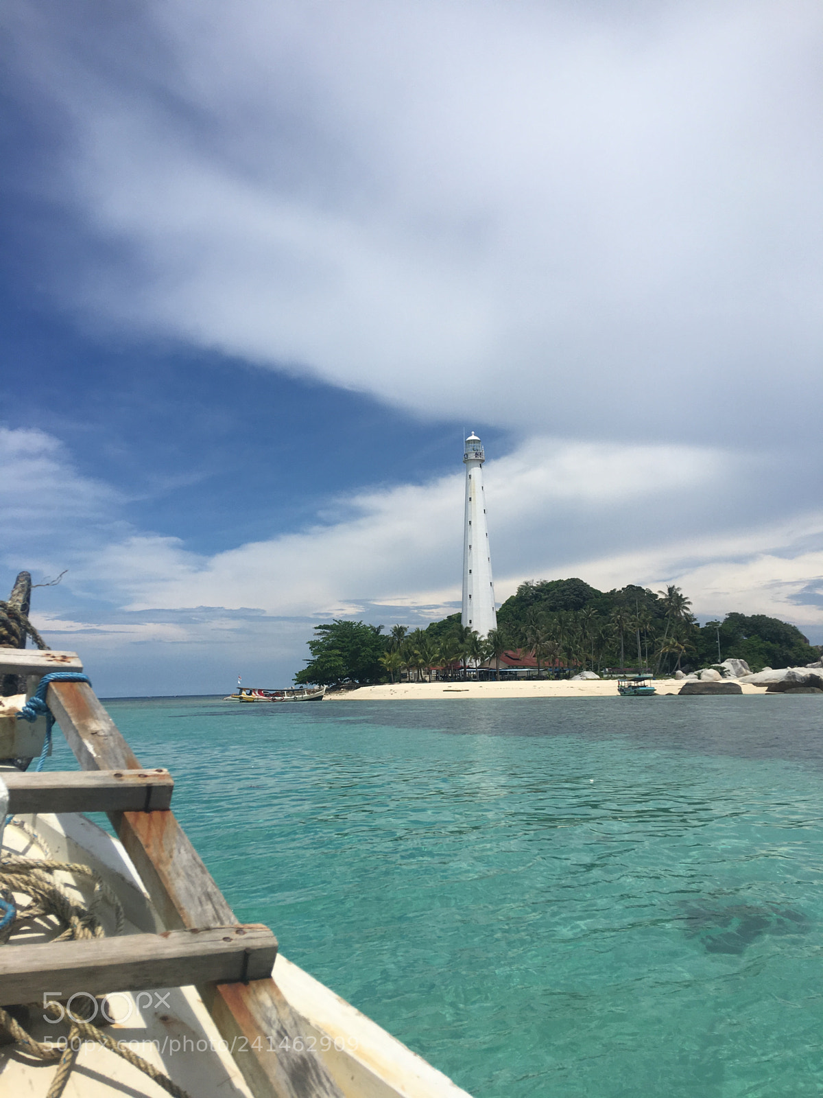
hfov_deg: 48.2
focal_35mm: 29
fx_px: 919
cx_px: 412
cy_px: 549
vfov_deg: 61.7
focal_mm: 4.15
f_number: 2.2
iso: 25
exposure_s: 1/3846
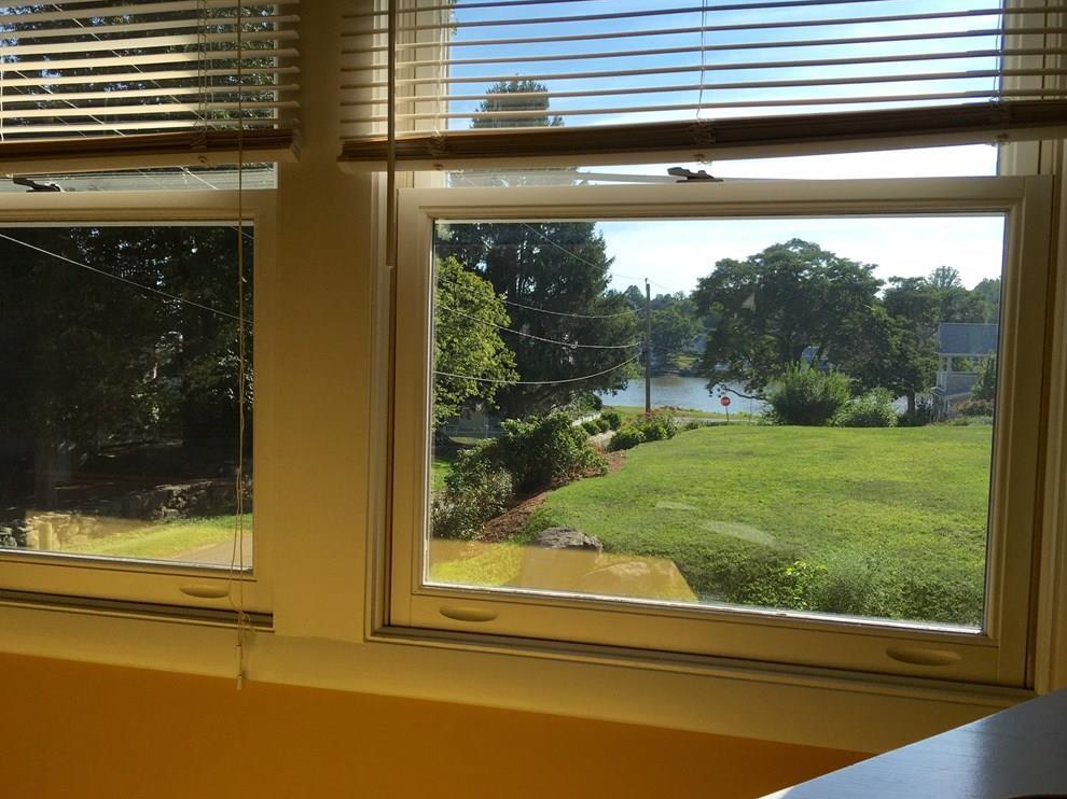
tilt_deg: -3.8
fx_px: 924
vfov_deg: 46.8
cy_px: 404
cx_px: 535
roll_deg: -1.2
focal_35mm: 30
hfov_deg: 60.0
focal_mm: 4.15
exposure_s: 1/1202
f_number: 2.2
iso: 25
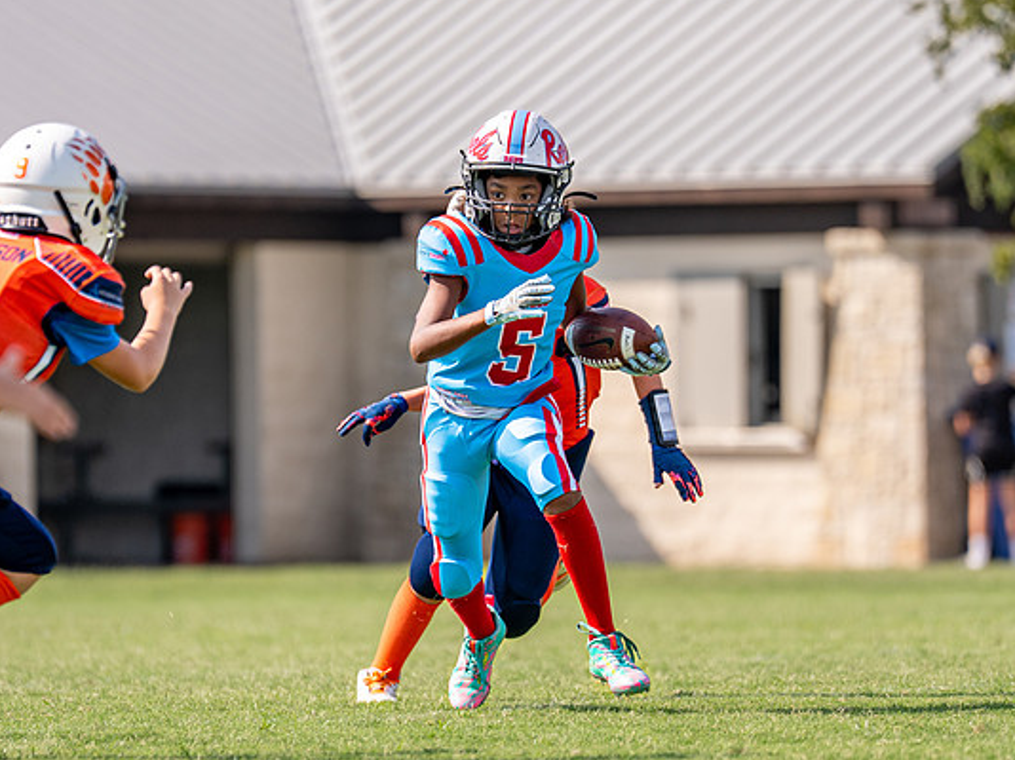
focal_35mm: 442
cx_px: 490
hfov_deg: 4.5
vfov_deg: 3.4
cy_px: 380
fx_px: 12954
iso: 125
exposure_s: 1/2000
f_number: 2.8
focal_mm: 200
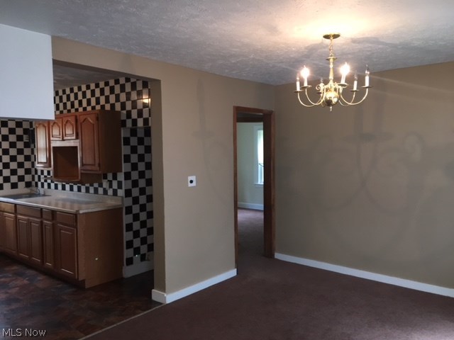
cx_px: 227
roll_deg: +1.7
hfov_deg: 61.7
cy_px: 170
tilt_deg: -2.3
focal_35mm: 29
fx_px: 380
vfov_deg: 48.2
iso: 100
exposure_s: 1/30
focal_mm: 4.15
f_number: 2.2
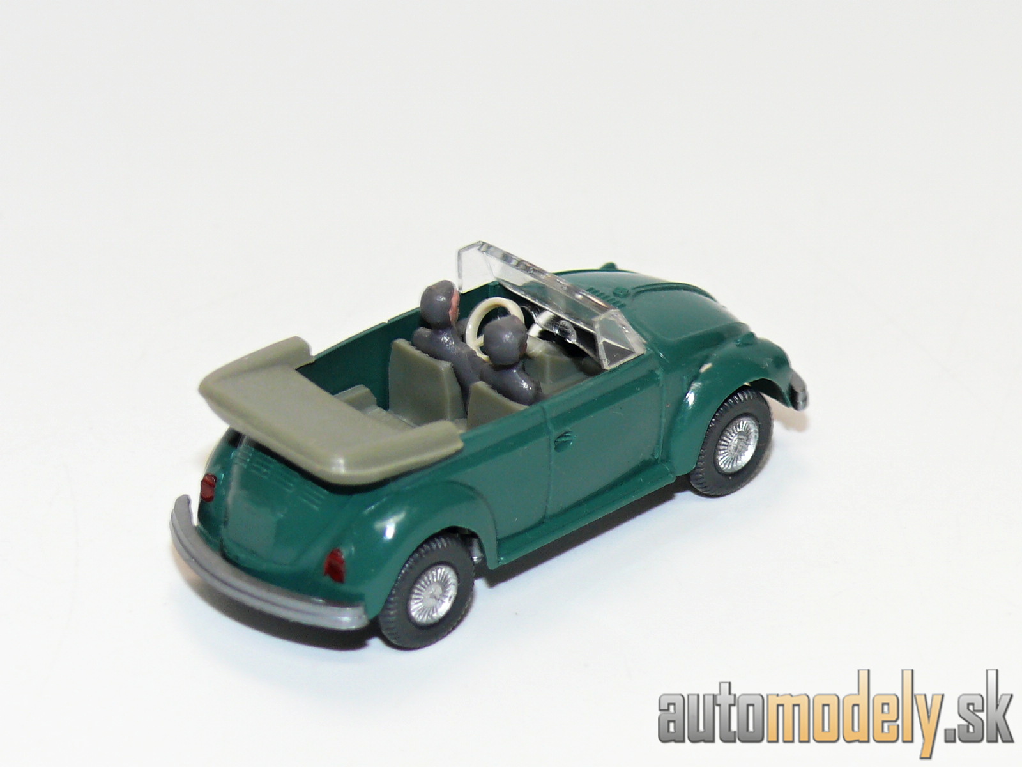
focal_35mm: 146
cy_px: 384
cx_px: 511
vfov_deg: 10.2
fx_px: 4310
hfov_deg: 13.5
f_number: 4
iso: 100
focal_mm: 17.3
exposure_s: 1/30
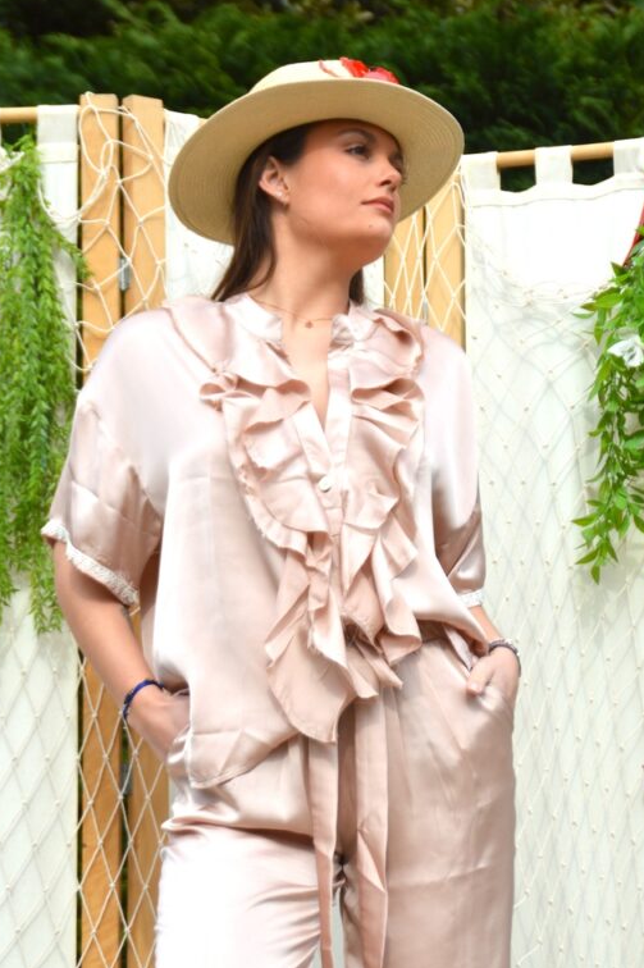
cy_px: 548
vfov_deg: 18.4
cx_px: 323
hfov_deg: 12.3
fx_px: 2982
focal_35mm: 111
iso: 100
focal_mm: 62
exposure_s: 1/500
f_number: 5.6
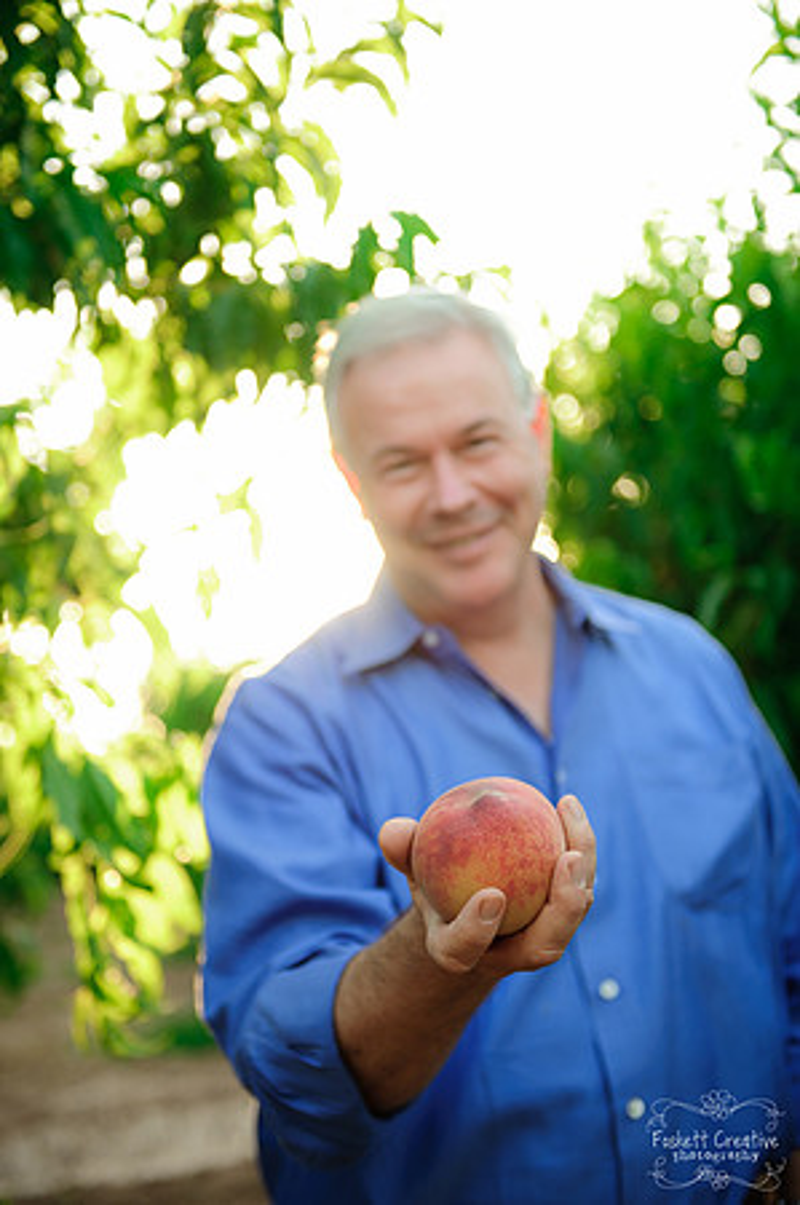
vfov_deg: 38.2
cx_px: 400
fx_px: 1737
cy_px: 602
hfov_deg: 25.9
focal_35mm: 52
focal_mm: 52
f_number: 2.8
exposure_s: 1/200
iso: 200
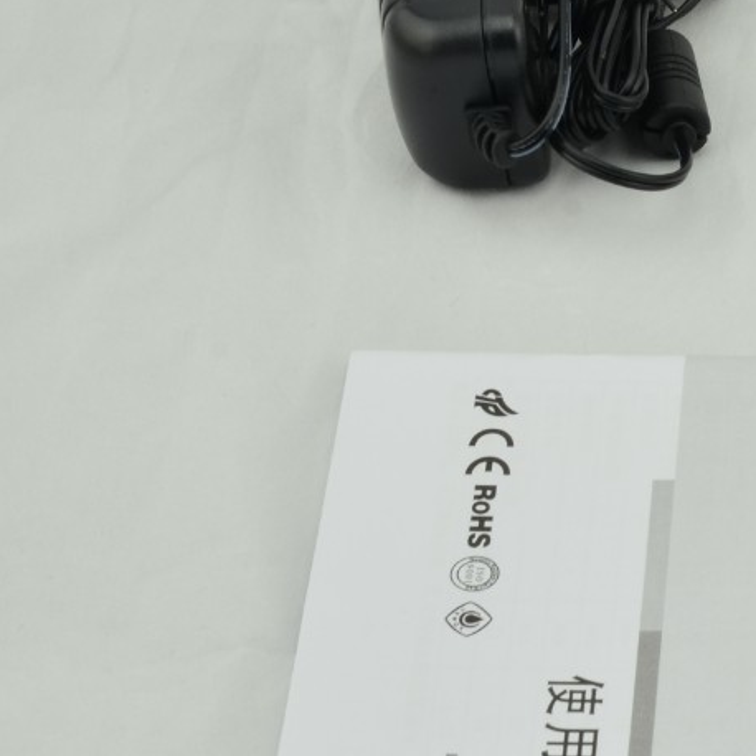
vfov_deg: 10.3
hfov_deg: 10.0
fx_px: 4176
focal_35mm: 169
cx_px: 1106
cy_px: 362
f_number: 22
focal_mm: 38
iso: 125
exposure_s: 1/10
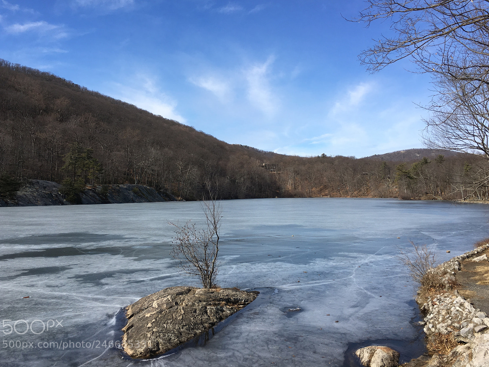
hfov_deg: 58.3
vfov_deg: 45.4
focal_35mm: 31
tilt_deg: +3.0
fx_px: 438
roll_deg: +0.1
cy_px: 174
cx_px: 243
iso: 25
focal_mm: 4.15
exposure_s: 1/1570
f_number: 2.2
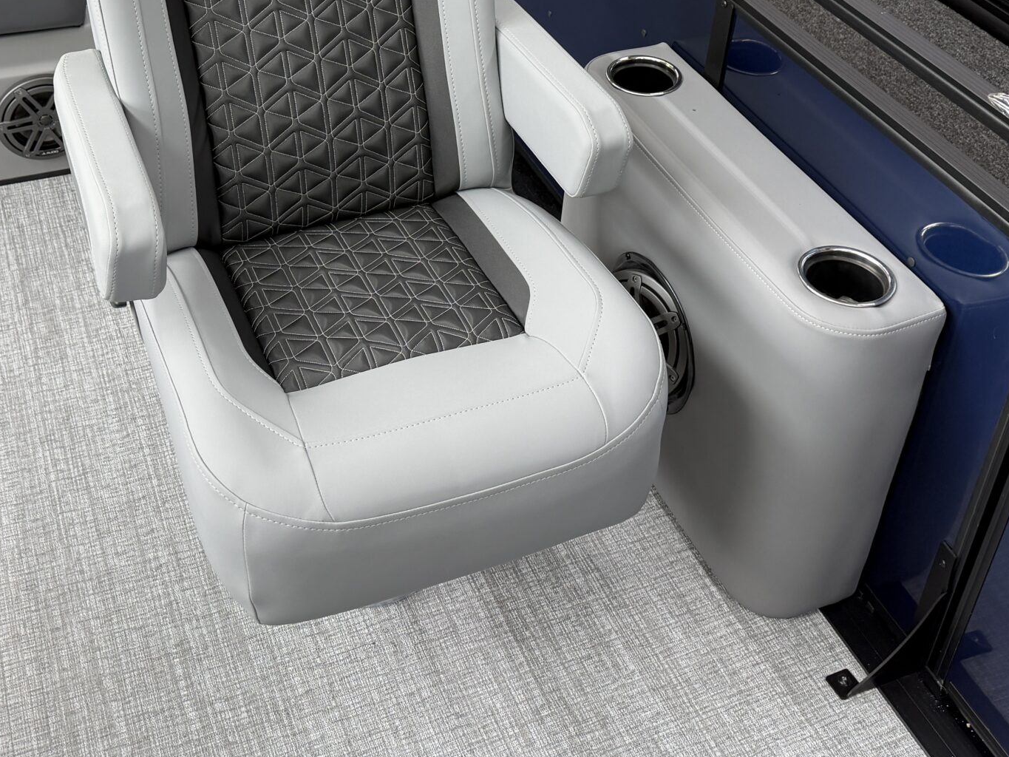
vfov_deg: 30.8
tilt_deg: -30.9
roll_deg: -3.3
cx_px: 409
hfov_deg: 41.9
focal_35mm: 45
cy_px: 80
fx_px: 1312
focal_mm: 6.76
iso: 125
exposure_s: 1/120
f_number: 1.78
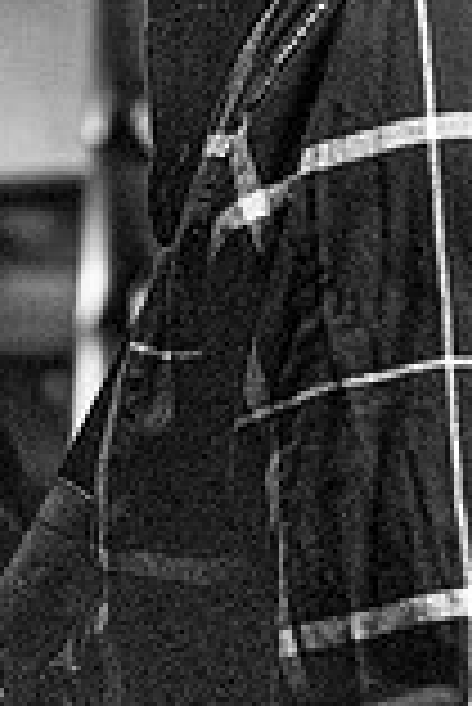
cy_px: 126
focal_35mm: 223
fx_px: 4376
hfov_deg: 6.2
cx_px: 31
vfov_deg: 9.2
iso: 6400
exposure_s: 1/200
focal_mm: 78
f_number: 4
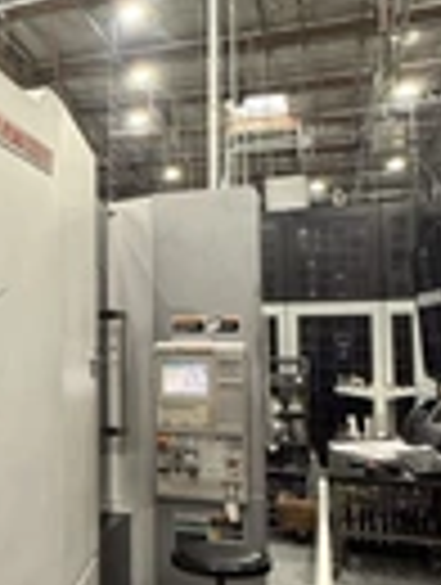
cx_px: -22
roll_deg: +0.2
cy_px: 315
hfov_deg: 30.7
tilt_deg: +2.8
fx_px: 728
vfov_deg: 43.7
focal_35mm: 43
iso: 160
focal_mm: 2.22
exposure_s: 1/99
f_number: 2.2
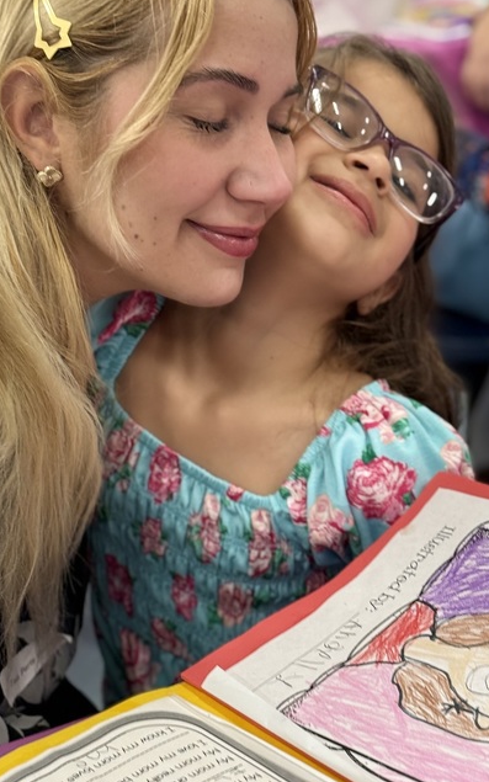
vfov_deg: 25.2
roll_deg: +2.4
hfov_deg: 15.9
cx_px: 286
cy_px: 447
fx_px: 1748
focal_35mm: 82
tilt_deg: -23.6
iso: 160
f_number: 1.78
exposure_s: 1/60
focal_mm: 6.76
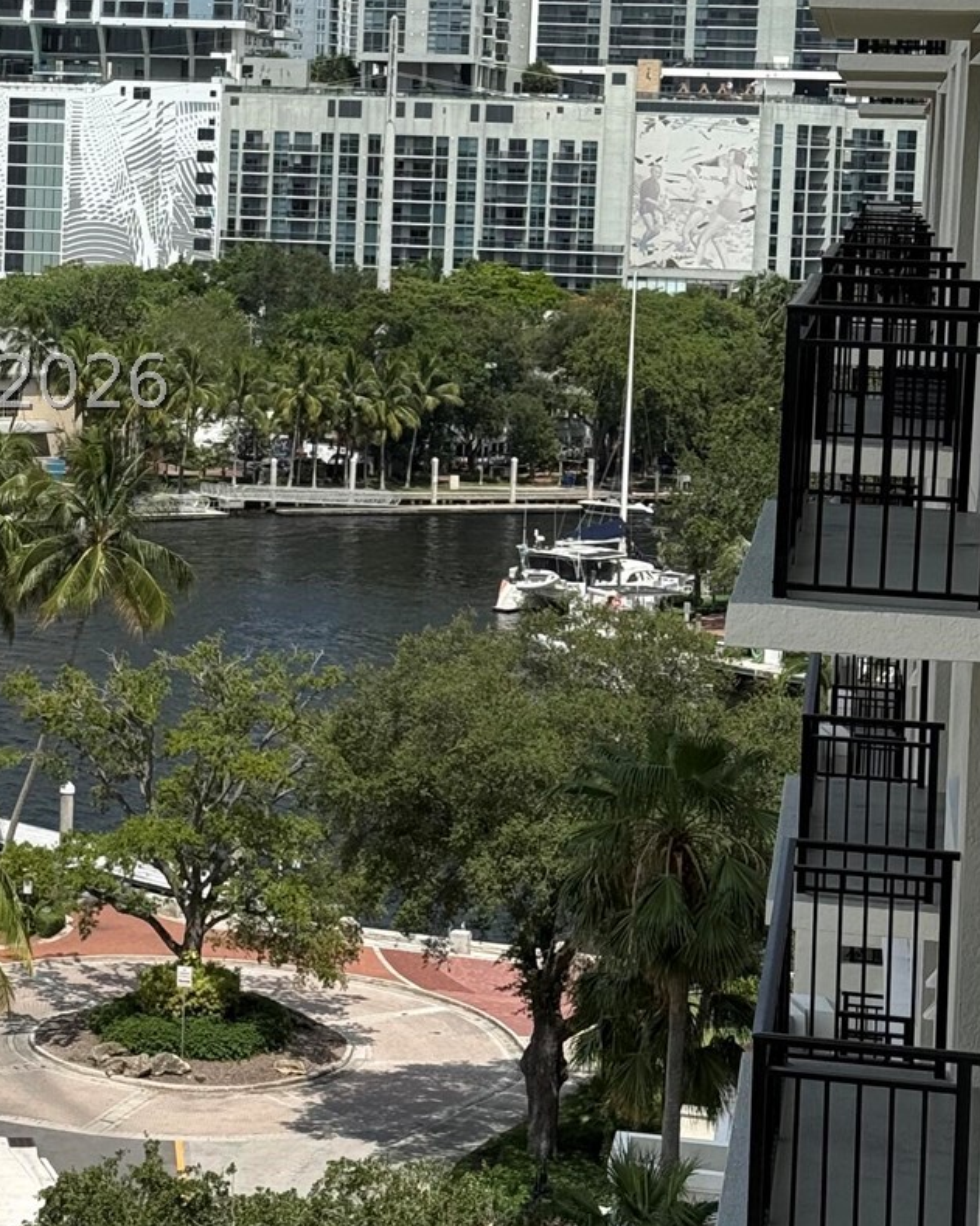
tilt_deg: -4.7
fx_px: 3445
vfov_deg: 20.1
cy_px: 382
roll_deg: -2.8
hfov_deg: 16.0
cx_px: 78
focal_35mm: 95
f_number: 1.78
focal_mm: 6.76
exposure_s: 1/6536
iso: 64
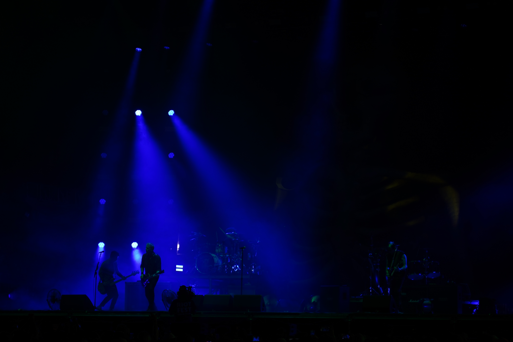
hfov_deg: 19.5
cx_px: 256
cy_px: 171
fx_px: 1496
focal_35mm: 105
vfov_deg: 13.0
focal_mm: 105
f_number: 4
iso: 200
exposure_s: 1/125
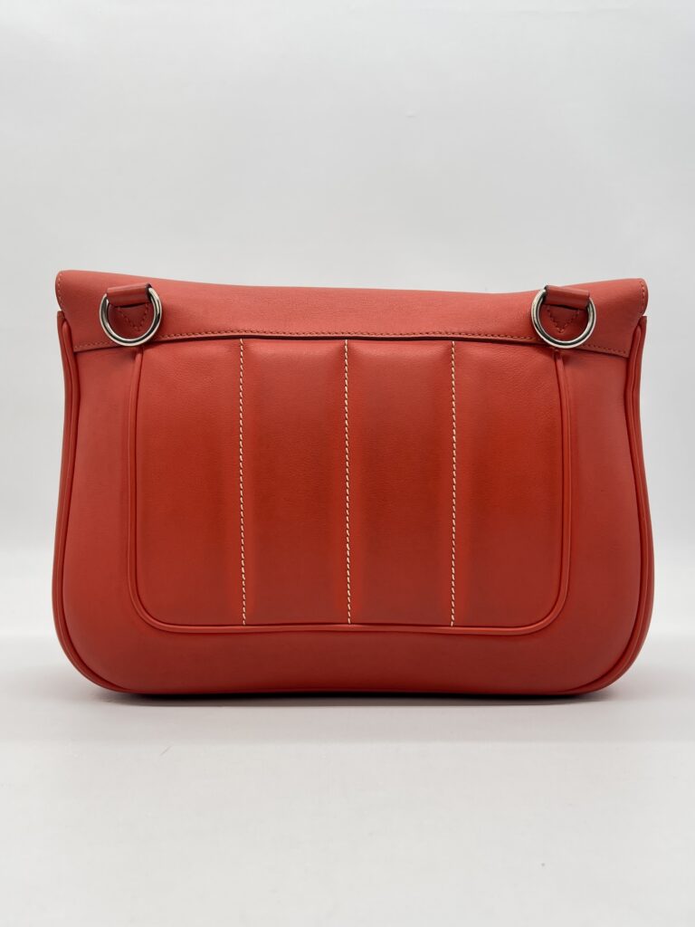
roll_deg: +0.4
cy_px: 464
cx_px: 348
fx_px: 696
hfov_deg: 53.1
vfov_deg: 67.3
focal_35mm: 26
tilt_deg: -4.7
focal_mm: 5.7
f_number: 1.5
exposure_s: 1/151
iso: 32
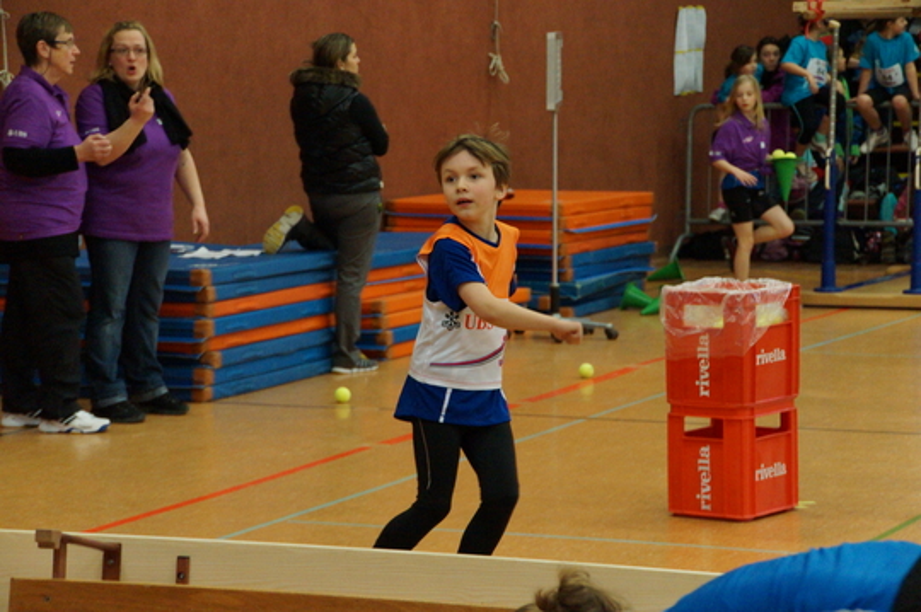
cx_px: 460
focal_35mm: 128
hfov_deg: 16.1
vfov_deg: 10.7
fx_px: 3259
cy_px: 306
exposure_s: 1/100
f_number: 5.6
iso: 3200
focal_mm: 85
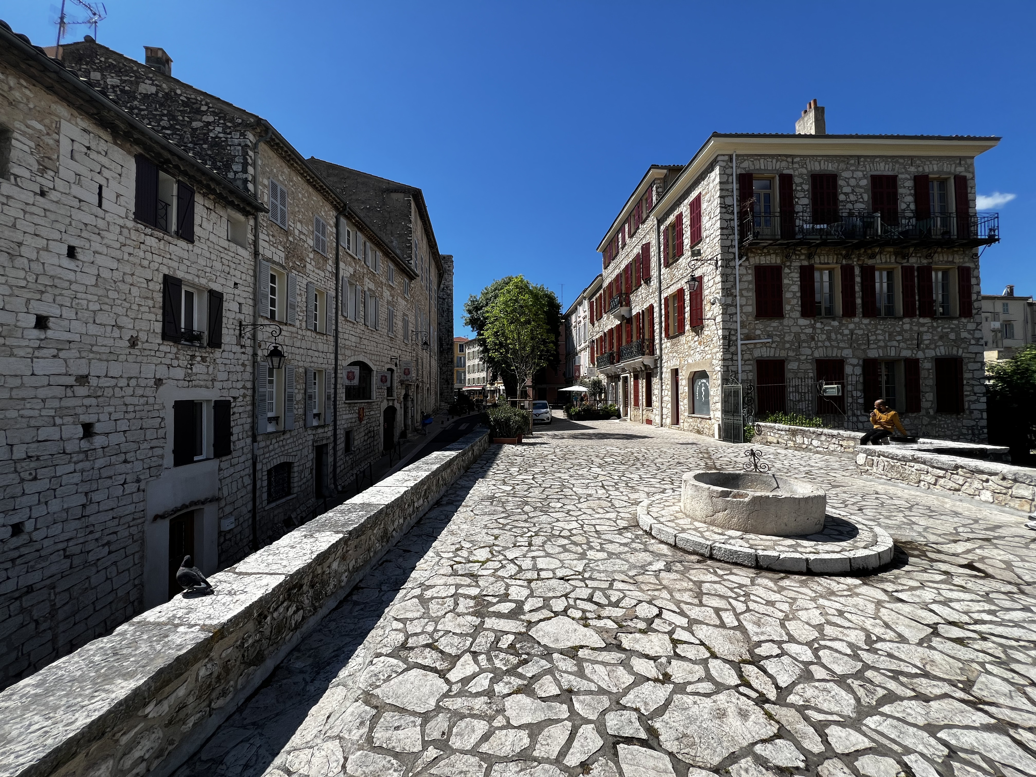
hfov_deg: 106.2
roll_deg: +0.6
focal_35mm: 13
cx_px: 518
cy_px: 388
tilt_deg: +1.4
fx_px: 389
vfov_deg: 89.9
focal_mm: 1.57
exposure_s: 1/1815
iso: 32
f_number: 1.8
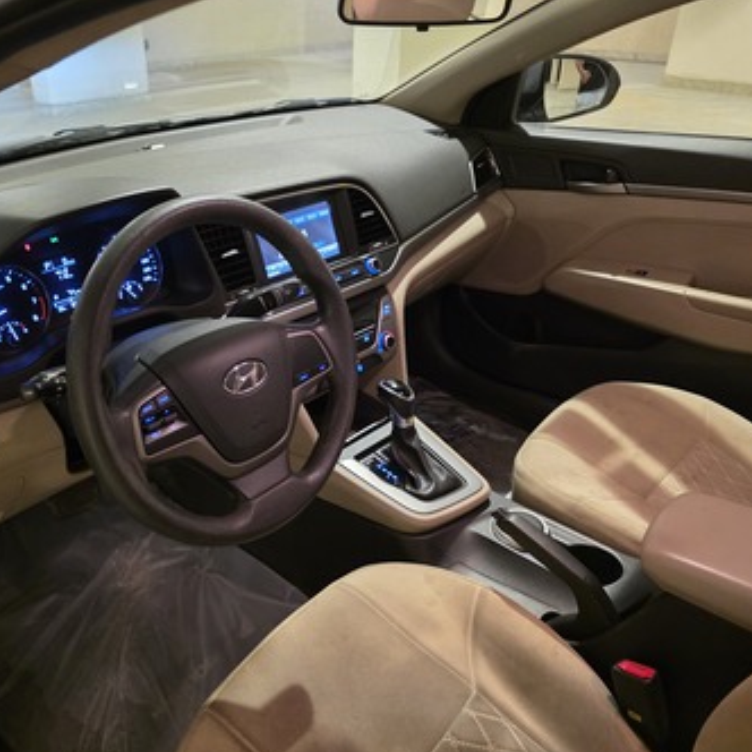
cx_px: 289
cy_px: 377
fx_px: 688
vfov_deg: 57.3
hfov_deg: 56.7
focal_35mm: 28
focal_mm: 6.3
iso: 1600
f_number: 1.7
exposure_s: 1/40
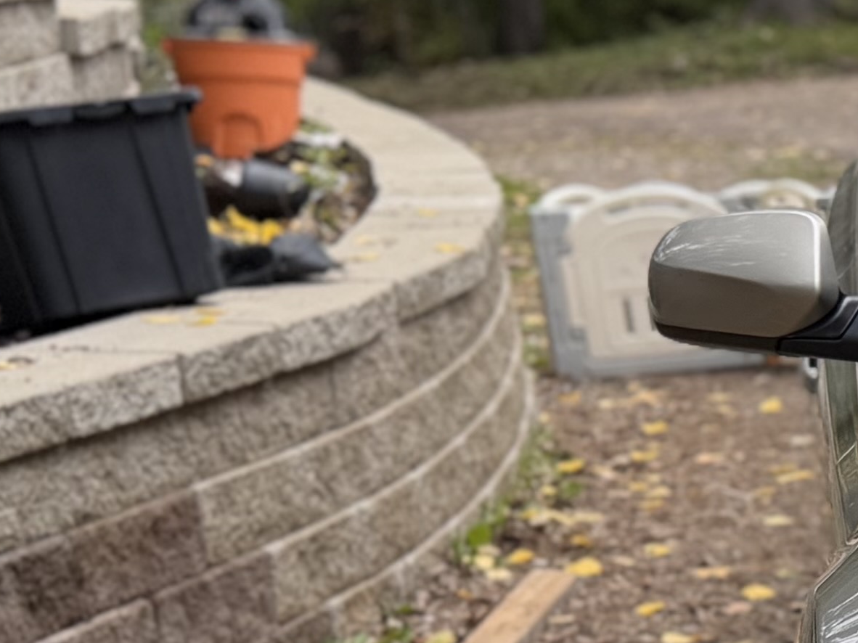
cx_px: 1563
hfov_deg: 14.8
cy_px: 726
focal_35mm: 116
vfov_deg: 12.5
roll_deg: -0.4
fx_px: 2875
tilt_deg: -15.7
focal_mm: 6.76
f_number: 1.78
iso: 80
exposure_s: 1/414
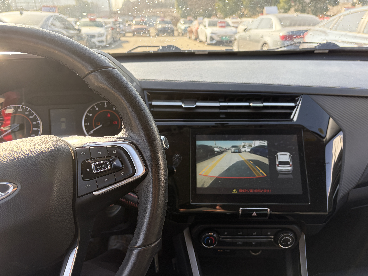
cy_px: 138
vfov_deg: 53.1
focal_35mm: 26
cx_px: 184
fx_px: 276
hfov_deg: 67.3
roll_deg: +1.2
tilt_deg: -23.2
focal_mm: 5.96
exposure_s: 1/438
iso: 64
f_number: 1.6
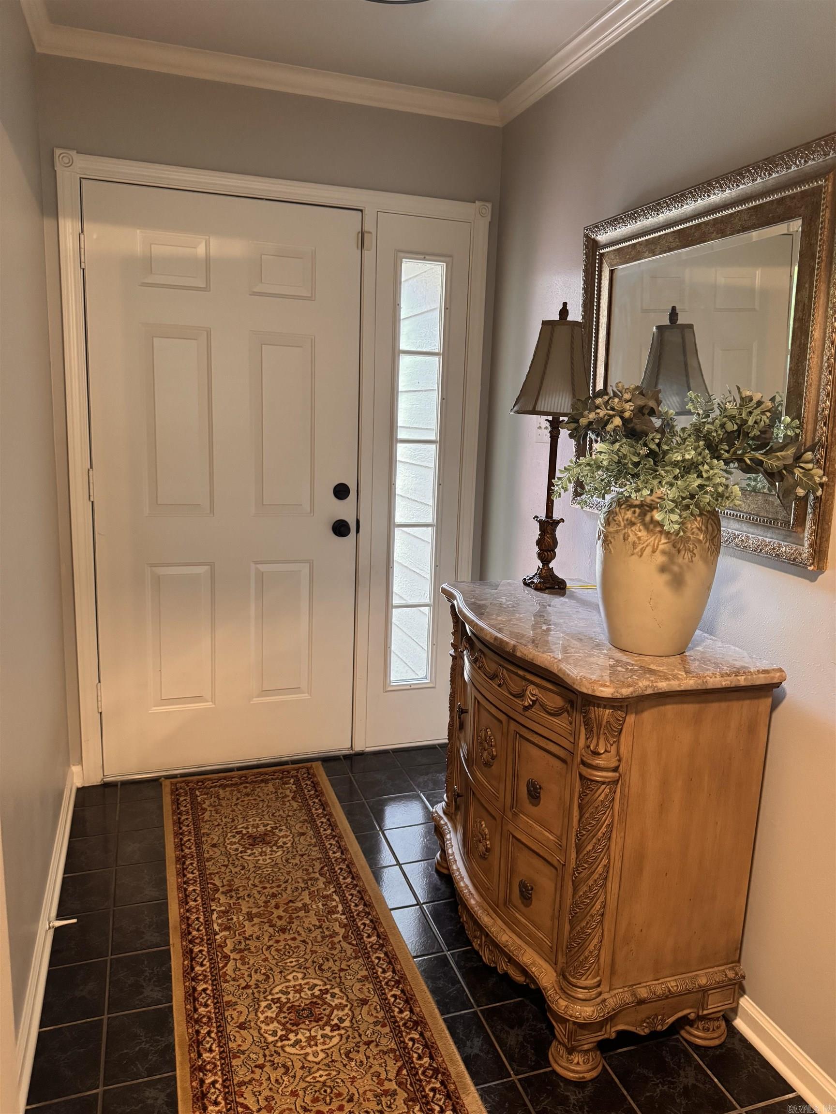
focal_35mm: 24
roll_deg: -2.3
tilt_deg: -10.9
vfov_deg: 71.6
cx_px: 418
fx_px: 773
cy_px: 557
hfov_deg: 56.8
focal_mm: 6.76
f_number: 1.78
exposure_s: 1/60
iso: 640
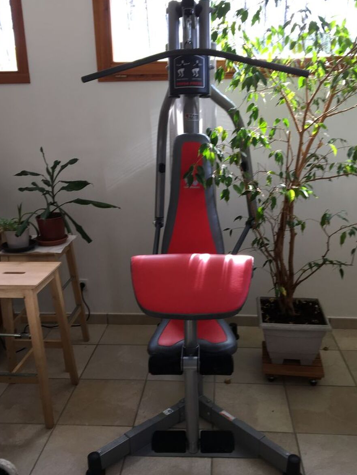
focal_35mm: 33
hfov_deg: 43.0
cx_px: 186
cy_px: 240
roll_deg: +1.4
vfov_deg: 55.3
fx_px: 454
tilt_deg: -16.9
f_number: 2.2
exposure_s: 1/50
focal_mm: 4.15
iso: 32
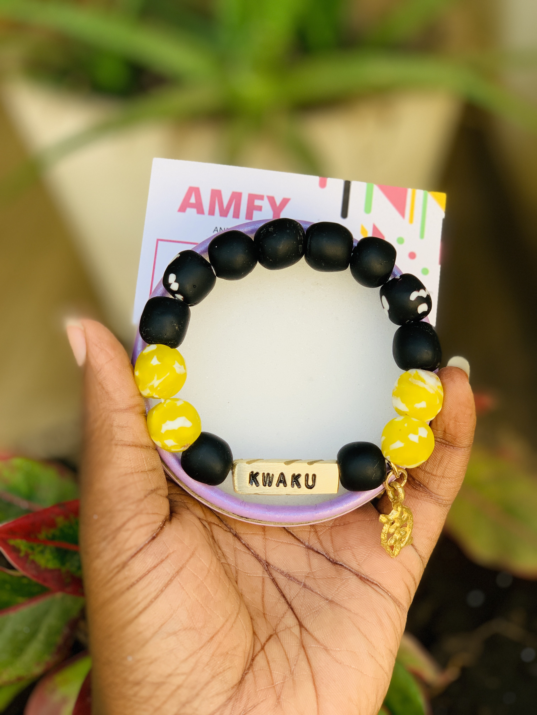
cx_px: 268
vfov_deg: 36.8
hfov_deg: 28.0
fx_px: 1076
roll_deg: +1.0
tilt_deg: -33.8
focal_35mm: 52
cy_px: 358
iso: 20
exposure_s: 1/122
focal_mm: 6
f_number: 2.4
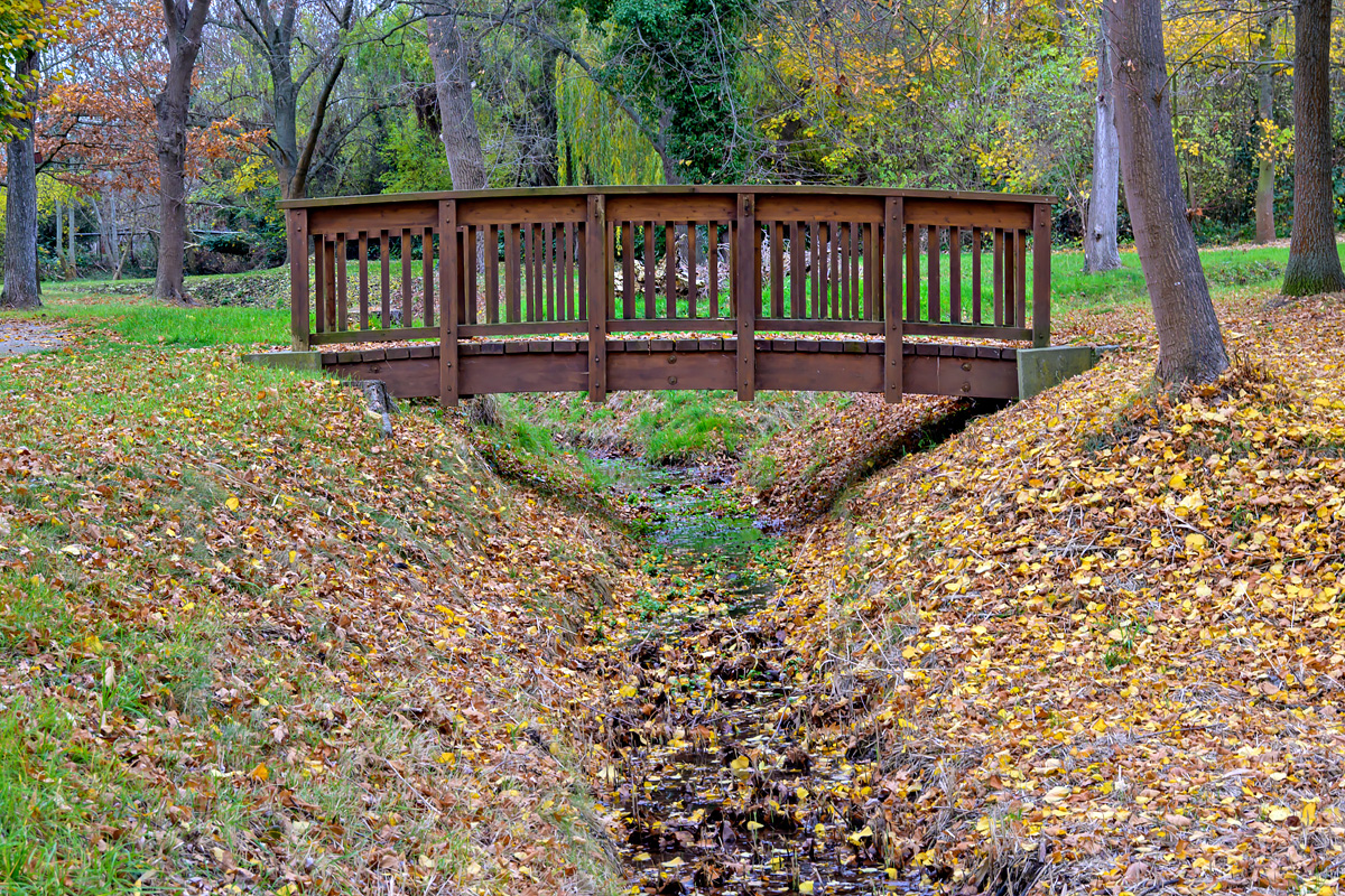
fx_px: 2634
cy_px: 448
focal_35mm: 70
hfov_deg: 28.6
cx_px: 672
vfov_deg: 19.3
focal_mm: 47
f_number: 8
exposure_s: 1/30
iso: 250
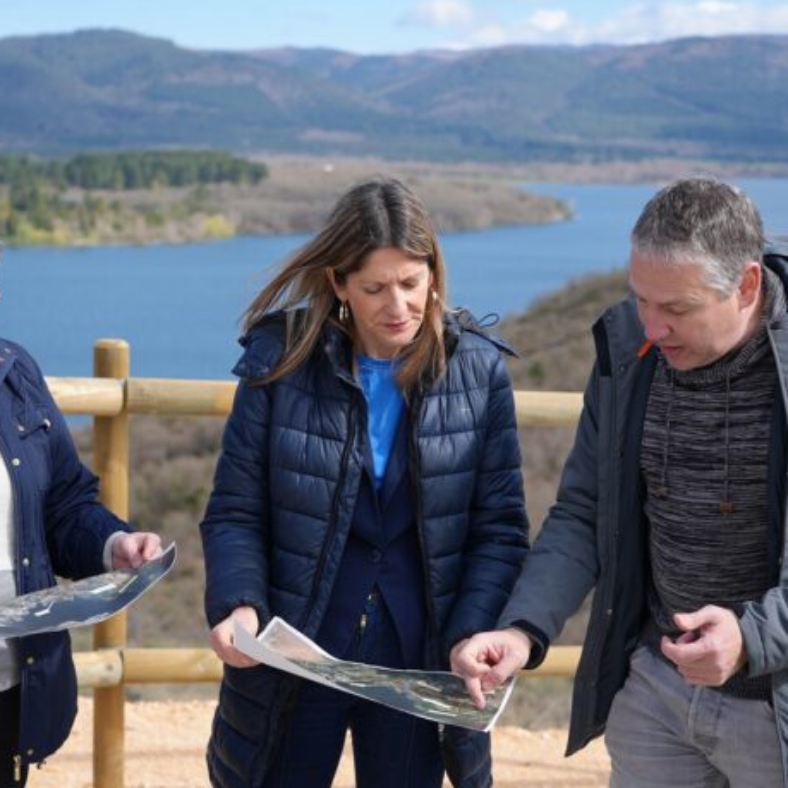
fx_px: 1726
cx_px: 383
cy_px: 391
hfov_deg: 25.7
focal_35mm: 67
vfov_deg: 25.7
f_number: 4.5
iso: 80
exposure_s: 1/500
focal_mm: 52
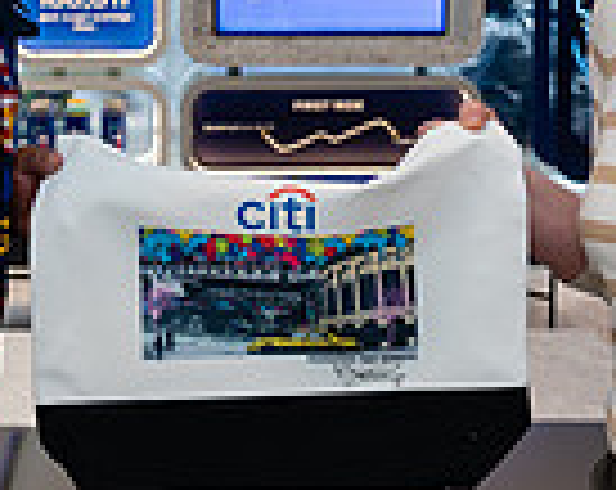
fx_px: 2165
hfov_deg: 16.2
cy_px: 67
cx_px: 198
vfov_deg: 12.8
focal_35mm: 119
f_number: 4
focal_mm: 28.5
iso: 500
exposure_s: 1/160
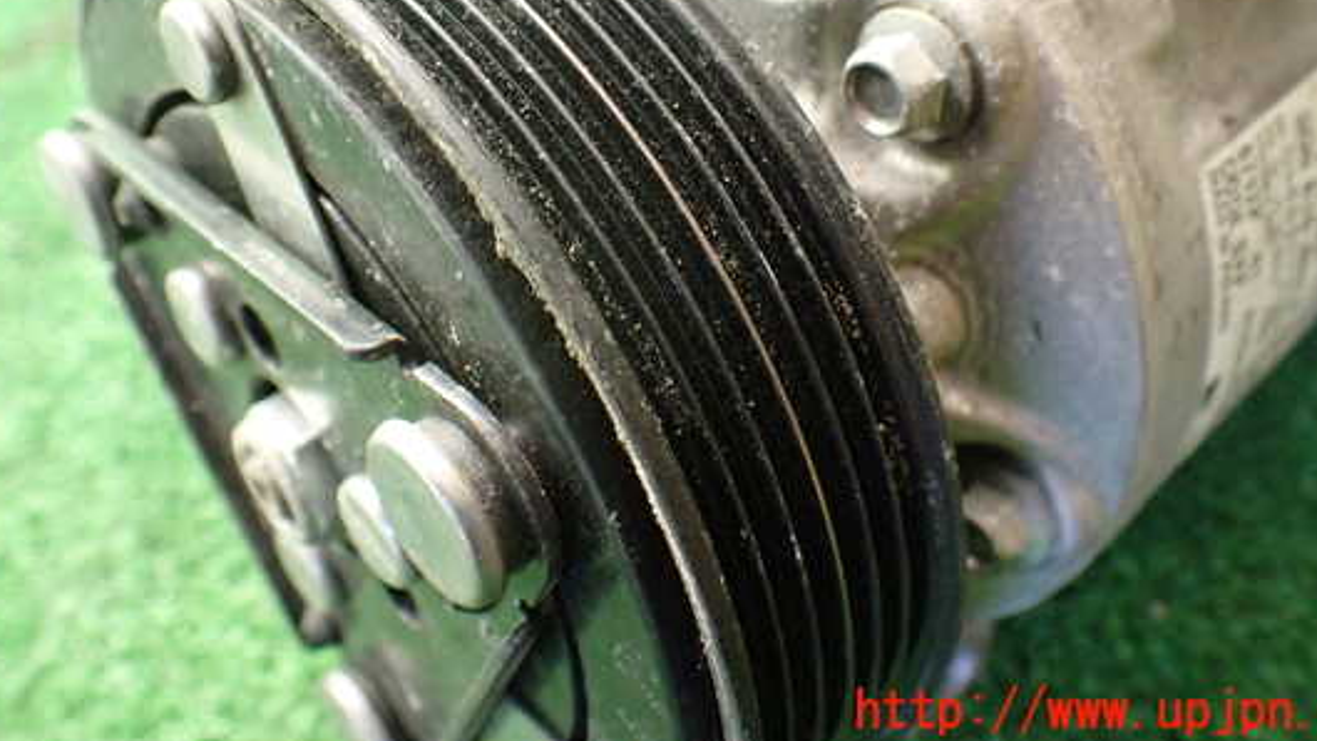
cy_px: 184
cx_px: 671
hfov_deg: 54.0
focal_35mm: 37
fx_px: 1292
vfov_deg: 31.4
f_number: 2.3
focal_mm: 5.4
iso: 500
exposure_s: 1/125
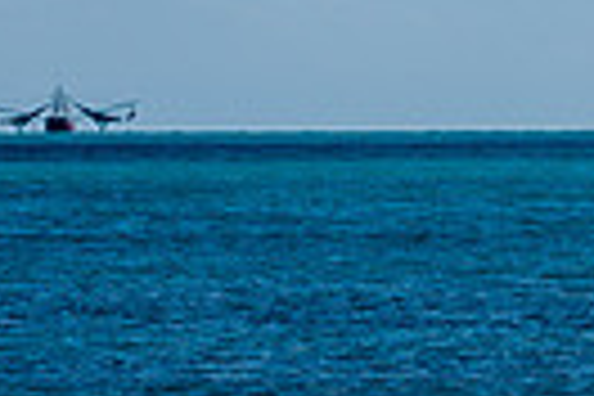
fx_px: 7705
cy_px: -76
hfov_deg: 4.4
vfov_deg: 2.9
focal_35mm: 467
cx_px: 126
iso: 125
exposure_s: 1/200
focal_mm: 70
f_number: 13
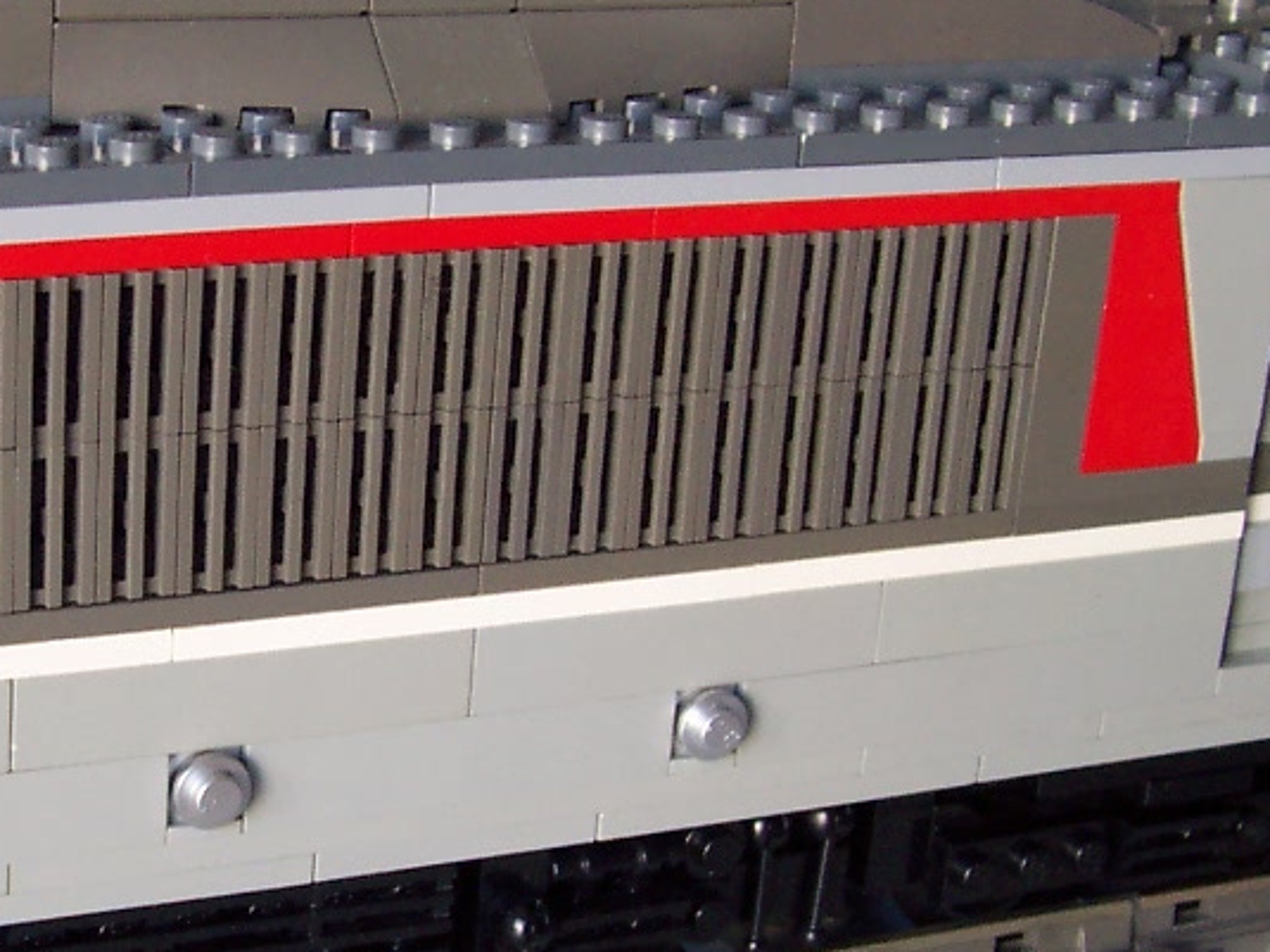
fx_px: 3044
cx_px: 249
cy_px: 634
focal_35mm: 83
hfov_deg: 23.2
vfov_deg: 17.7
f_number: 2.8
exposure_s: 1/30
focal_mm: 5.6
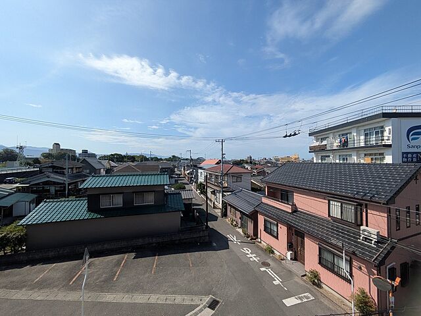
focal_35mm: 14
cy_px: 158
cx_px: 210
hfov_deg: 102.1
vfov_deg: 85.7
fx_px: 170
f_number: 2.2
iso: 50
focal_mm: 1.83
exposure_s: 1/2049
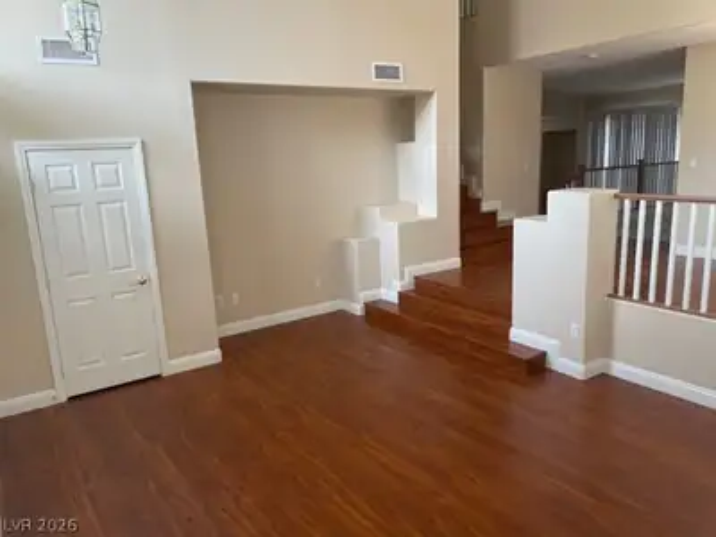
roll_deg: +2.9
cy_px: 268
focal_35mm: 26
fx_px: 538
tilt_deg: -11.5
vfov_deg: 53.1
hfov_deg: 67.3
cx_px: 358
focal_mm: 4.2
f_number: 1.6
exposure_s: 1/120
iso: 100
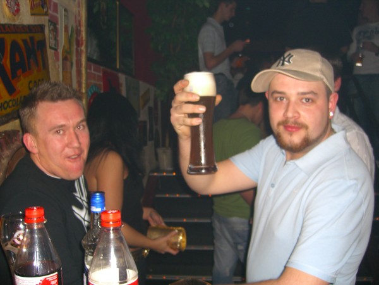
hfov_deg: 49.0
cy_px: 142
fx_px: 416
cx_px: 190
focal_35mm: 38
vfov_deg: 37.7
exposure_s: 1/60
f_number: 2.8
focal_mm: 7.9
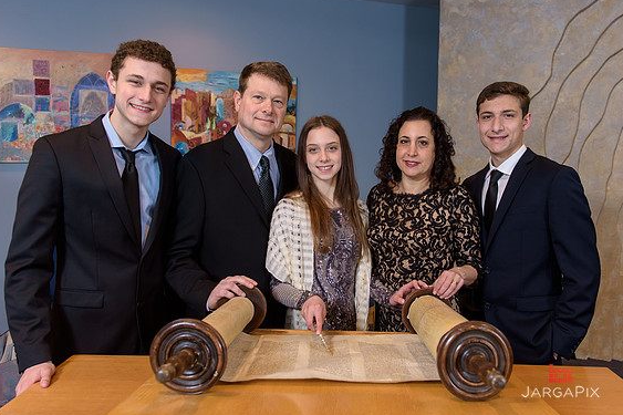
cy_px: 211
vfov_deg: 41.1
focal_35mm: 32
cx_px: 336
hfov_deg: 58.7
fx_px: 554
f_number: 3.2
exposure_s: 1/200
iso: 800
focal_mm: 27
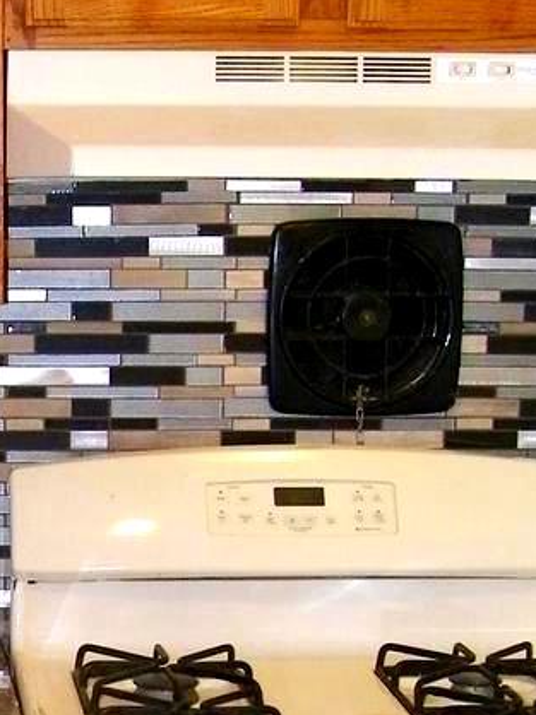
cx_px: -223
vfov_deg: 18.8
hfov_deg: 13.6
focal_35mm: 103
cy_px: 614
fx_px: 2129
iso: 200
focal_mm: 5
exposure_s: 1/30
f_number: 3.5
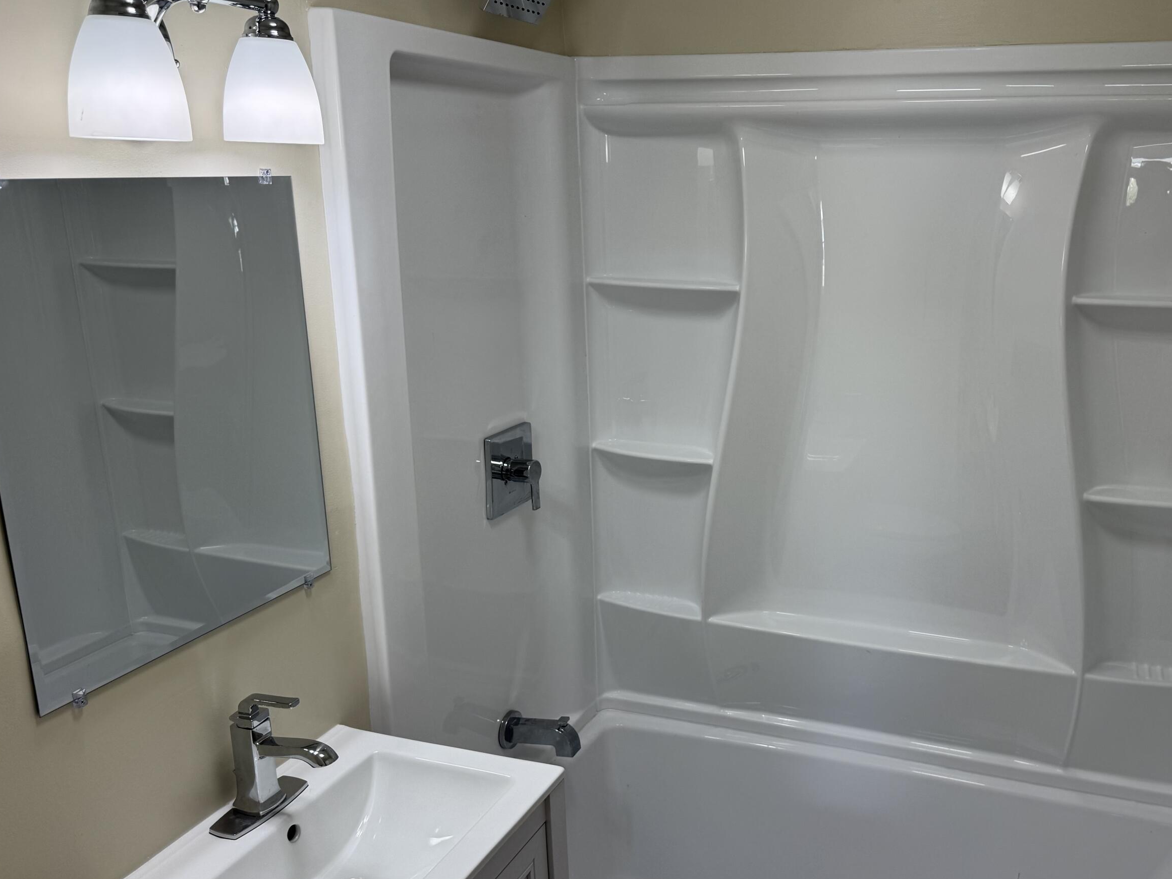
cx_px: 742
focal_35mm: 31
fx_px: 1050
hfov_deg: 57.5
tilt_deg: -15.7
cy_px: 445
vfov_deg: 45.4
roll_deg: -0.5
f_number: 1.78
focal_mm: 6.76
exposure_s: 1/170
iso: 80
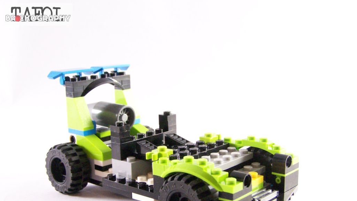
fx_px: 445
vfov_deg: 25.3
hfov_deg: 43.7
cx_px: 178
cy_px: 134
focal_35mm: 47
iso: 400
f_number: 3.2
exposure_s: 1/45
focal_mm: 7.1
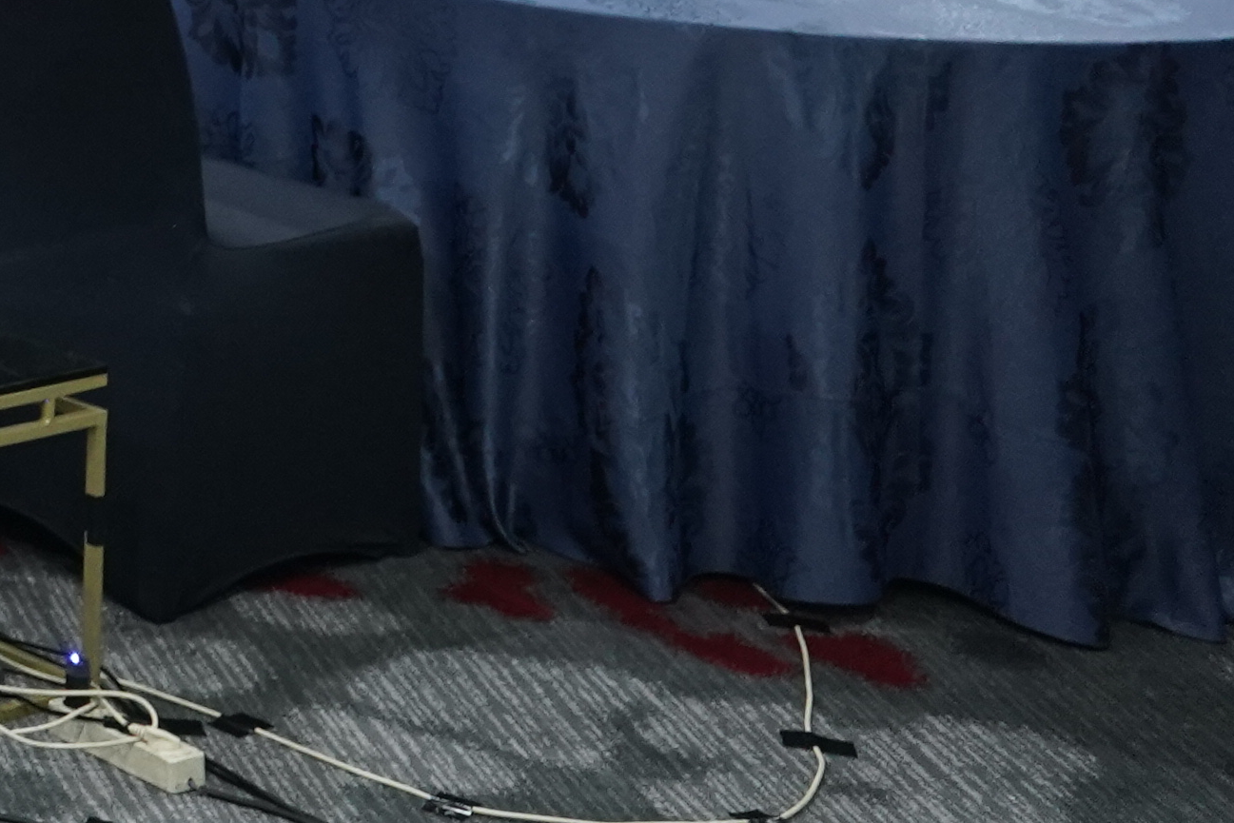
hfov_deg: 13.9
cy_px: -1027
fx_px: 3805
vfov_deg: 10.8
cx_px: -1600
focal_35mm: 111
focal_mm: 24
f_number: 2.8
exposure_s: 1/100
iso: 2500
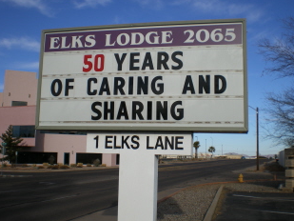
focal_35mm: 43
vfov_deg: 33.6
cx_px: 156
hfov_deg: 43.8
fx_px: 365
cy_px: 104
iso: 64
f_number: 4.6
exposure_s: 1/500
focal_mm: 6.3
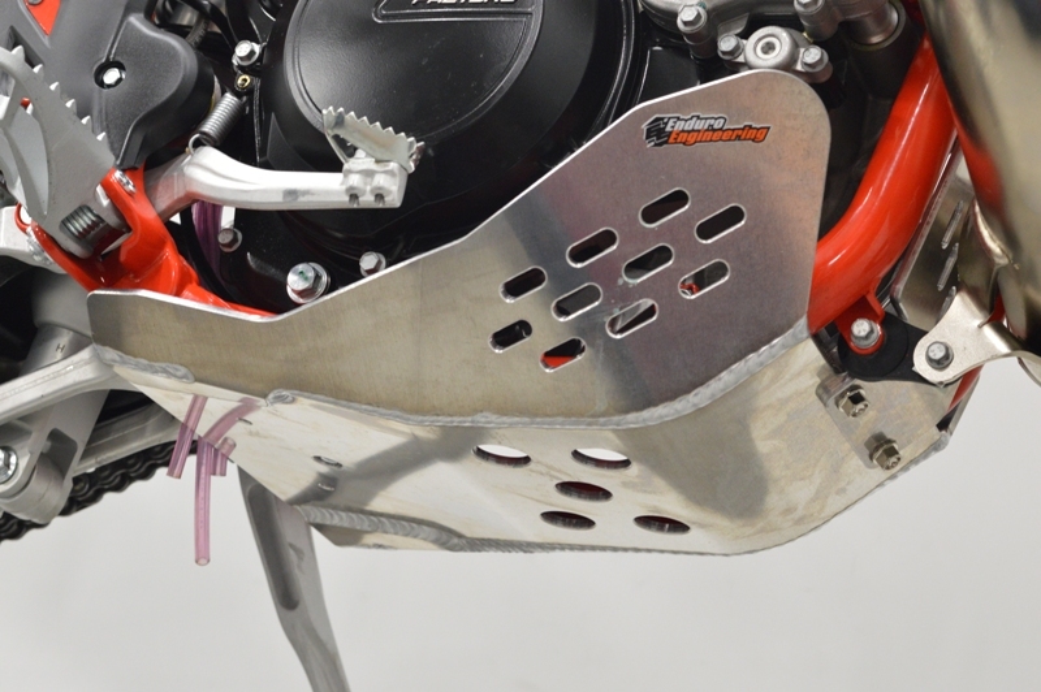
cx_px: 520
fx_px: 2167
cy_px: 346
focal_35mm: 75
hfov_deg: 27.0
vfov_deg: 18.2
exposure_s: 1/50
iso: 1600
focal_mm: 50
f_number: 8
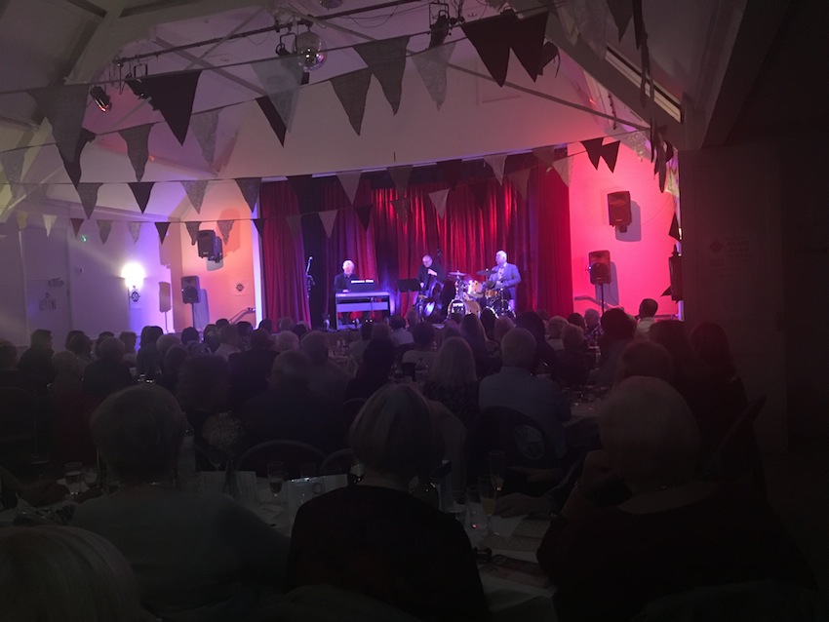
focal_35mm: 29
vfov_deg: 48.2
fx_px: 695
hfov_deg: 61.6
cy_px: 311
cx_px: 414
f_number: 2.2
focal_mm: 4.15
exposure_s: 1/17
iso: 500
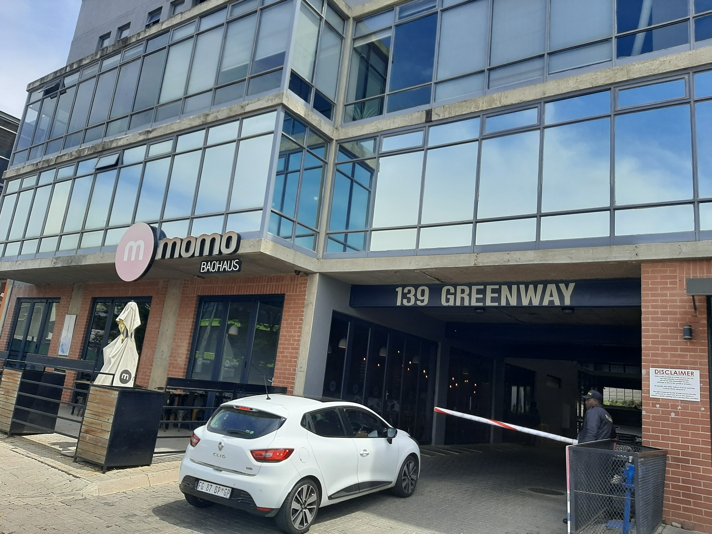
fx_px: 555
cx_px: 356
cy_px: 267
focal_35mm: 27
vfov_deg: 51.4
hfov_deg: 65.3
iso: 40
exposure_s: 1/1406
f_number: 1.7
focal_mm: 3.93
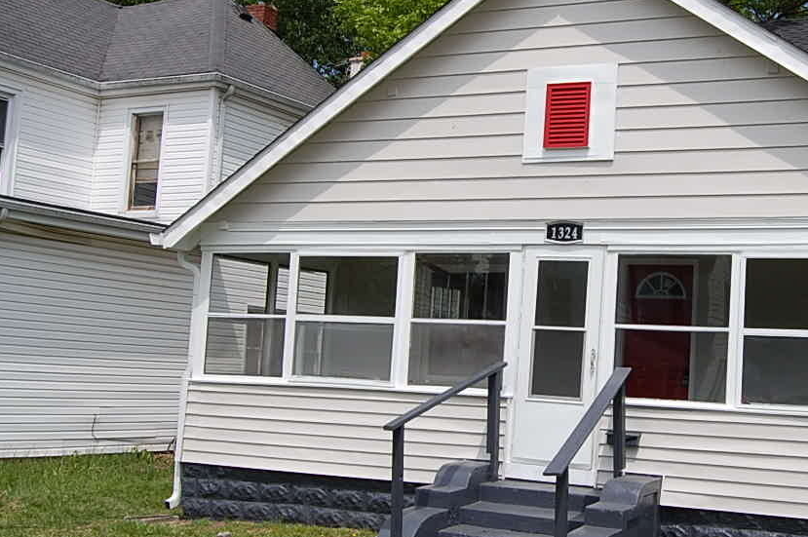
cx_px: 591
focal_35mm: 49
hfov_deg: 39.5
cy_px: 259
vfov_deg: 27.5
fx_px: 1099
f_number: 10
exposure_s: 1/400
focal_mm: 18
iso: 200
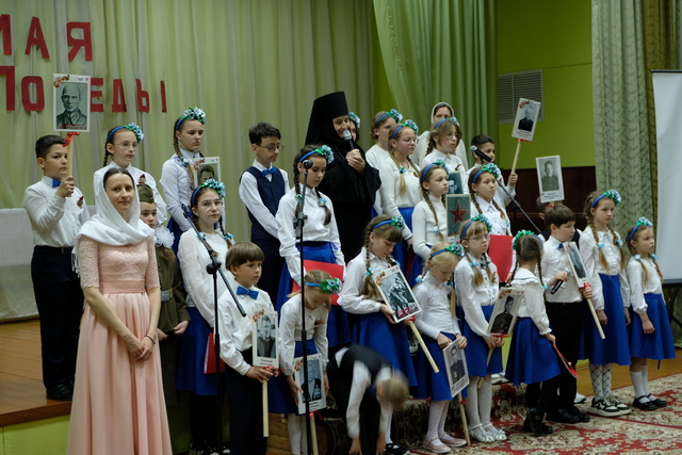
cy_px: 228
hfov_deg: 33.9
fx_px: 1118
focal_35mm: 59
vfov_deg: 23.0
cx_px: 341
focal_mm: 39
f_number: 3.6
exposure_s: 1/12
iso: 400
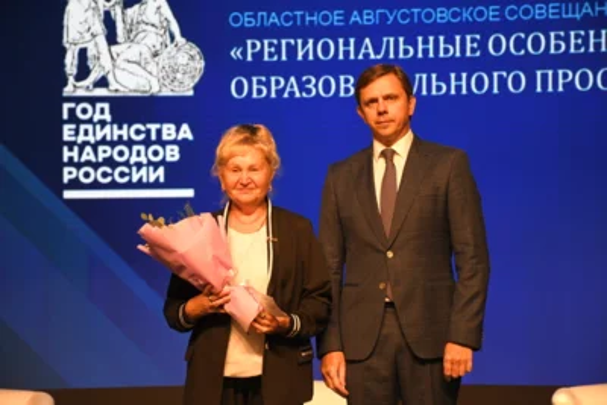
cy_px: 202
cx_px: 304
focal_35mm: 105
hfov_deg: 19.4
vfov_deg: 13.1
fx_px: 1771
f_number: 5
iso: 1600
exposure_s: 1/160
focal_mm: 70
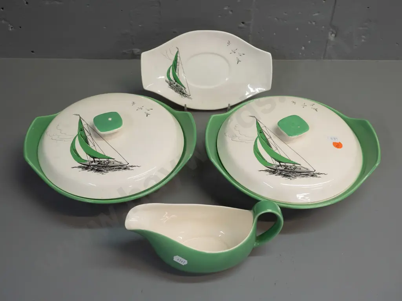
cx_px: 201
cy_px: 150
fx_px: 488
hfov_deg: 44.8
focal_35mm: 42
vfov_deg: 34.3
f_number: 6.3
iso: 2000
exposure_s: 1/160
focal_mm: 21
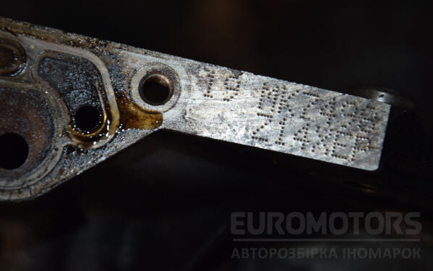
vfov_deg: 8.1
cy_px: 126
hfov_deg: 13.0
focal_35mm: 162
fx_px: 1907
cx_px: 217
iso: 800
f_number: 5.6
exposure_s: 1/60
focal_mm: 105
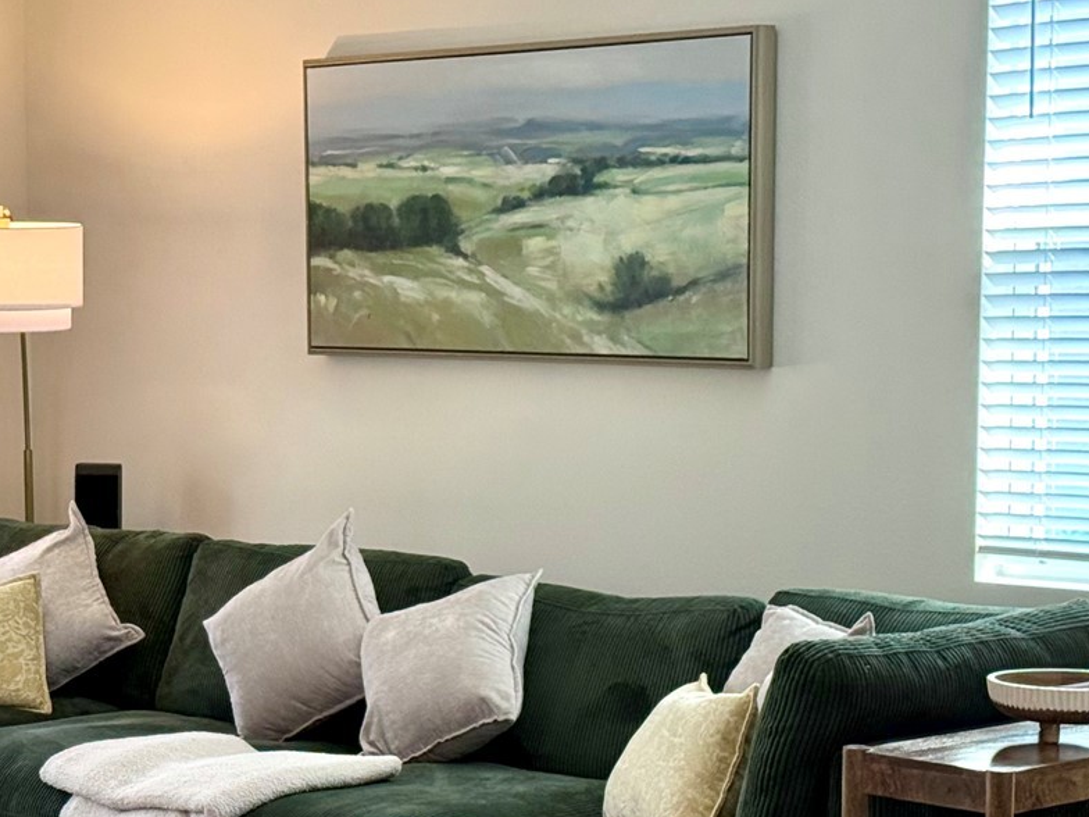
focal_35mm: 98
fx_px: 3083
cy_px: 599
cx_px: 232
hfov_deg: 19.8
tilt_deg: -5.6
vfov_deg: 15.0
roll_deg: +0.9
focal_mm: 6.76
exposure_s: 1/60
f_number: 1.78
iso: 50
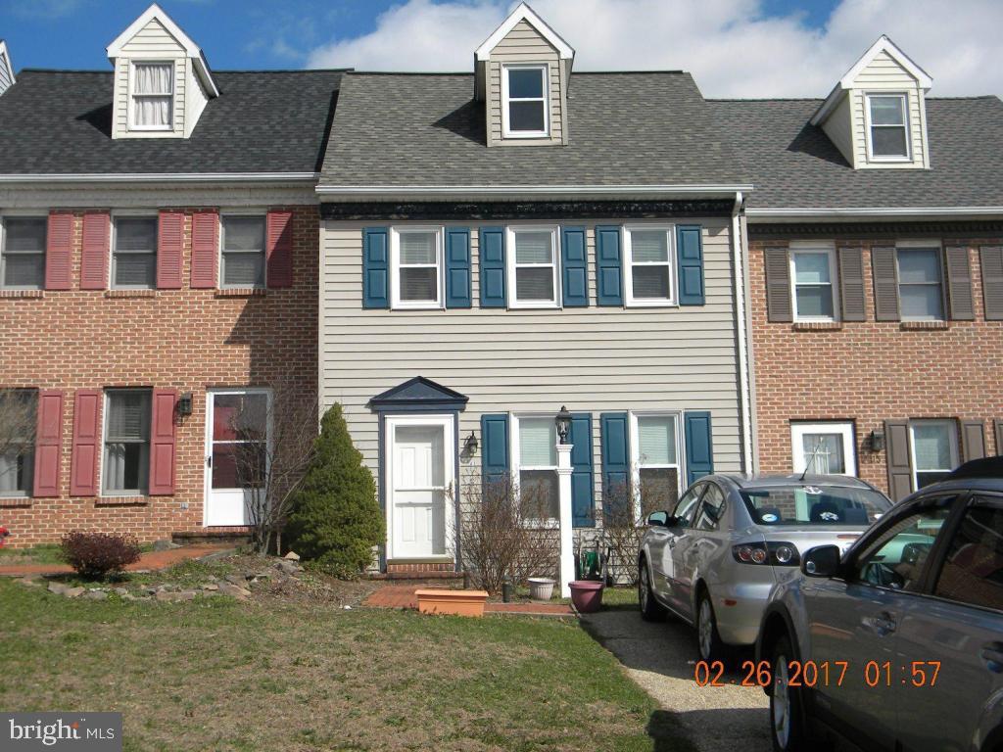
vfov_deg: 35.1
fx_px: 1188
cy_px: 376
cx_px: 502
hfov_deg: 45.8
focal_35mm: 41
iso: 80
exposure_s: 1/276
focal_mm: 7.3
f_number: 7.6
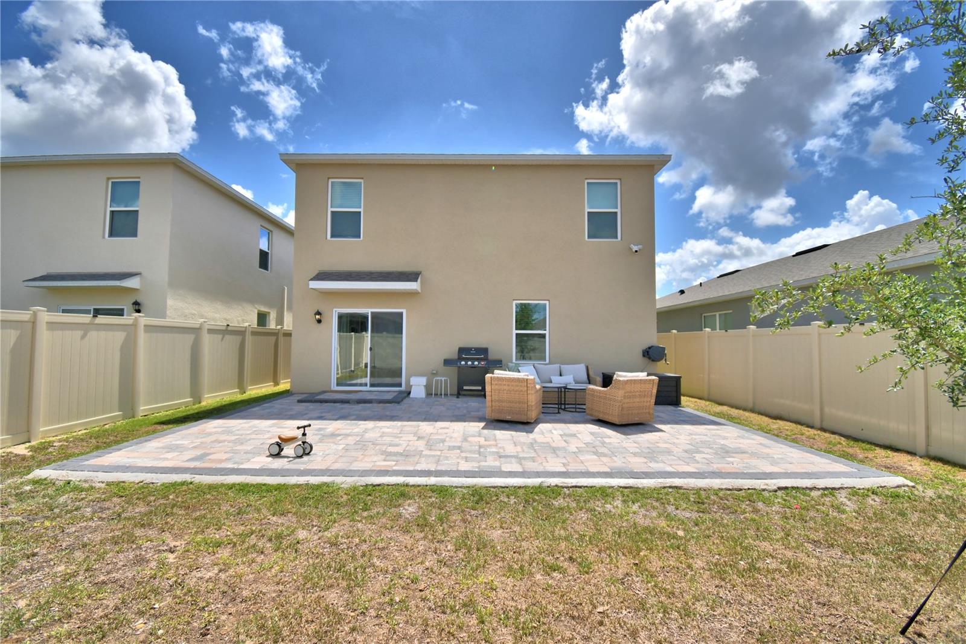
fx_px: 402
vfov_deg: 77.3
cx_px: 483
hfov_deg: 100.4
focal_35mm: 15
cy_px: 322
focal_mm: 10
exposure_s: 1/1600
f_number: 4.5
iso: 100
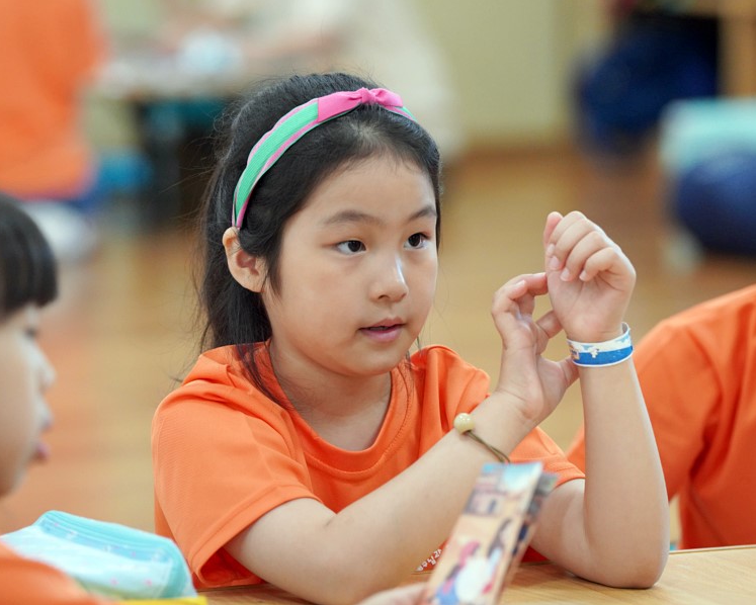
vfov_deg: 6.8
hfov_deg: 8.5
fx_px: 5058
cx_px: 413
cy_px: 302
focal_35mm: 226
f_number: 4
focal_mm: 200
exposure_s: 1/250
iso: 3200
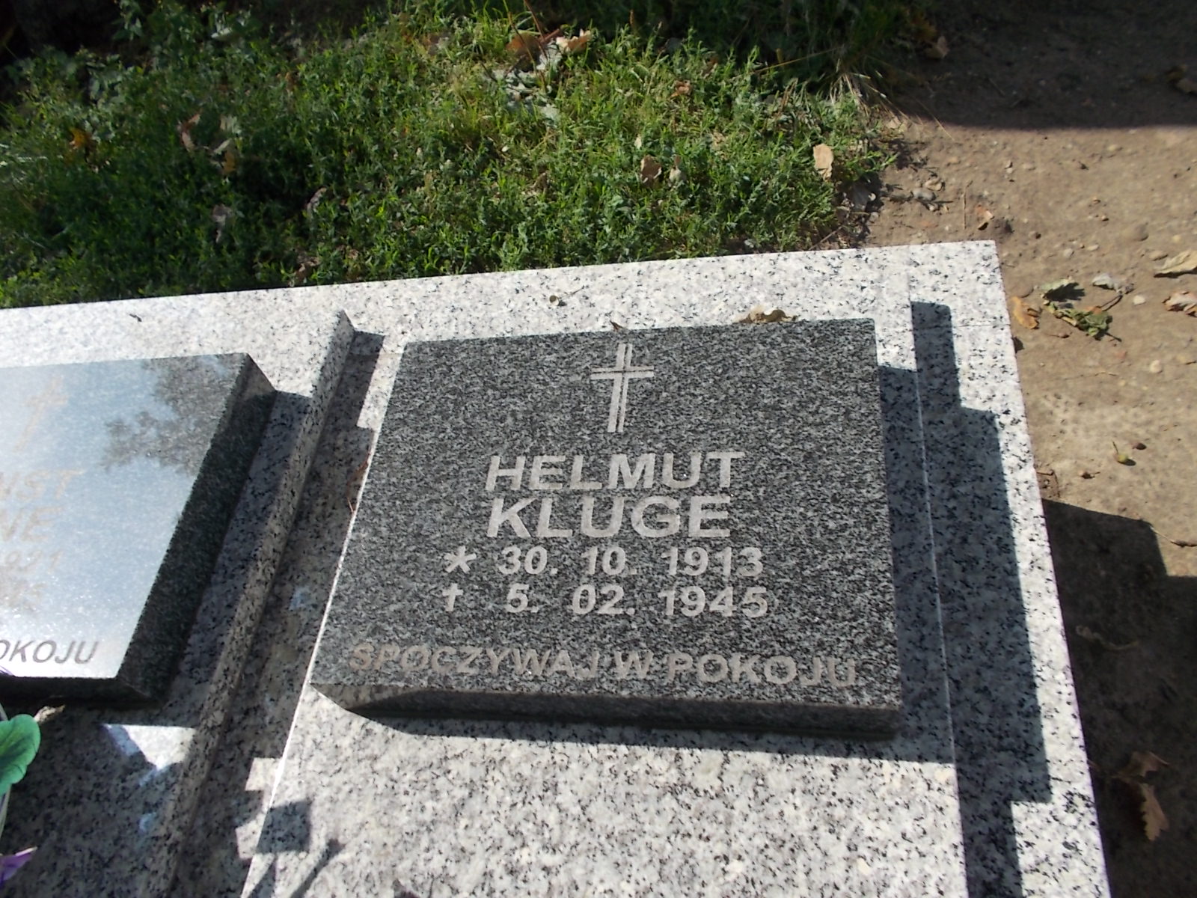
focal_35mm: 26
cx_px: 598
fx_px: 899
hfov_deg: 67.3
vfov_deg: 53.1
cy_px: 449
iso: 80
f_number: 8
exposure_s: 1/125
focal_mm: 4.6
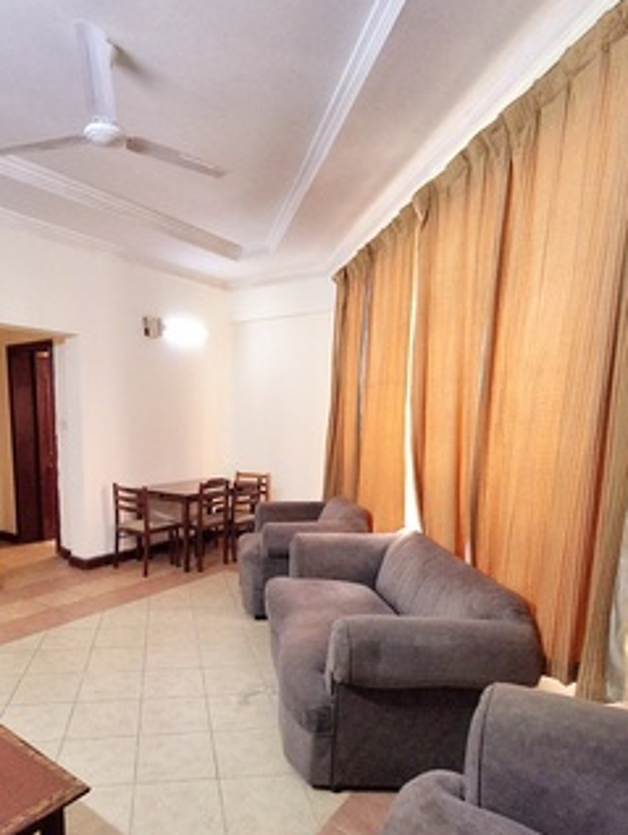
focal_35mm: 23
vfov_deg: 73.0
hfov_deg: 58.1
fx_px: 556
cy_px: 505
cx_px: 230
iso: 250
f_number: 2.2
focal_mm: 1.64
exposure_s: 1/40
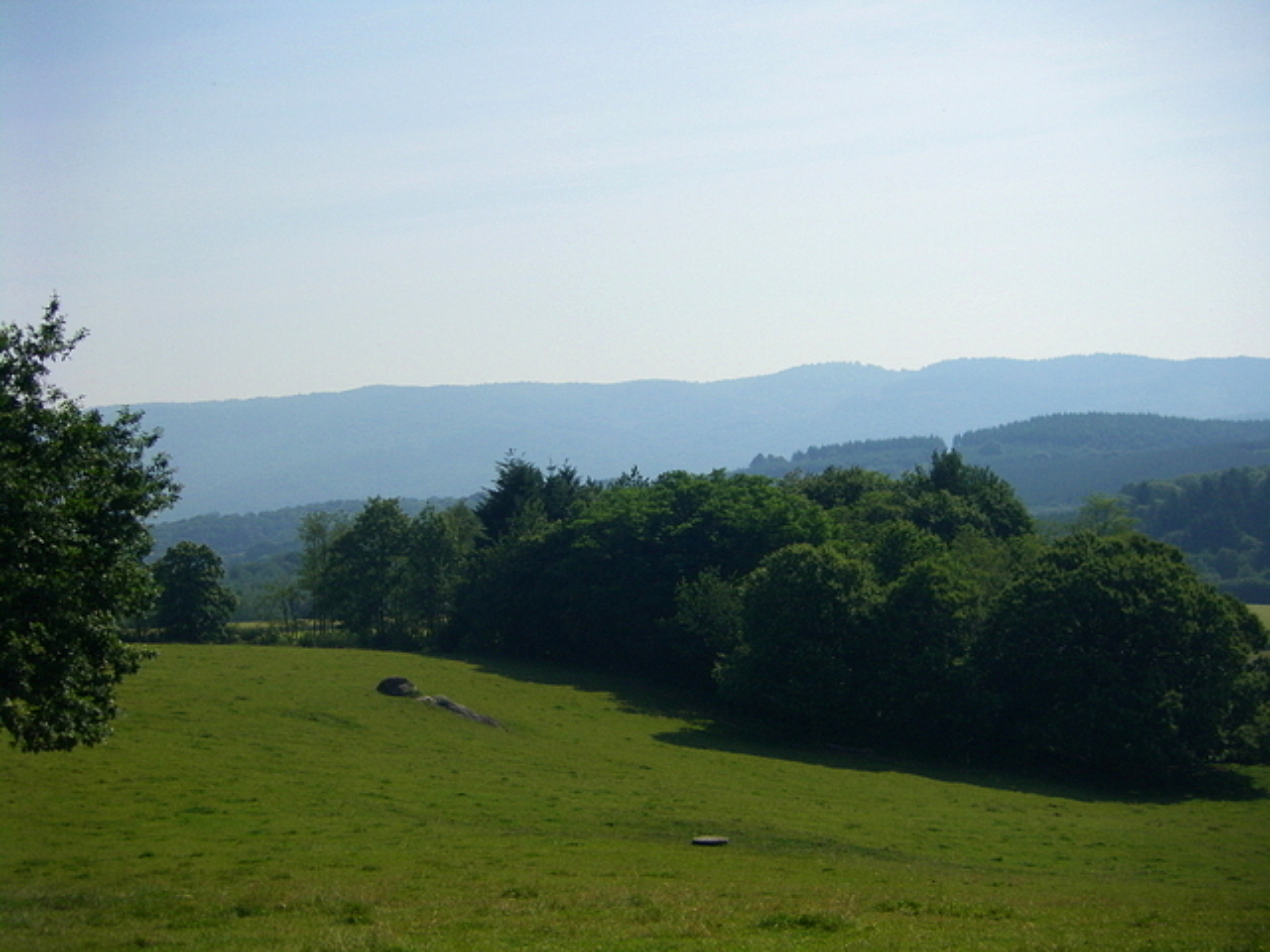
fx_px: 2568
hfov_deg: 27.8
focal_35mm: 70
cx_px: 635
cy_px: 476
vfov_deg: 21.0
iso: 80
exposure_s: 1/320
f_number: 7.6
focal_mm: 11.5
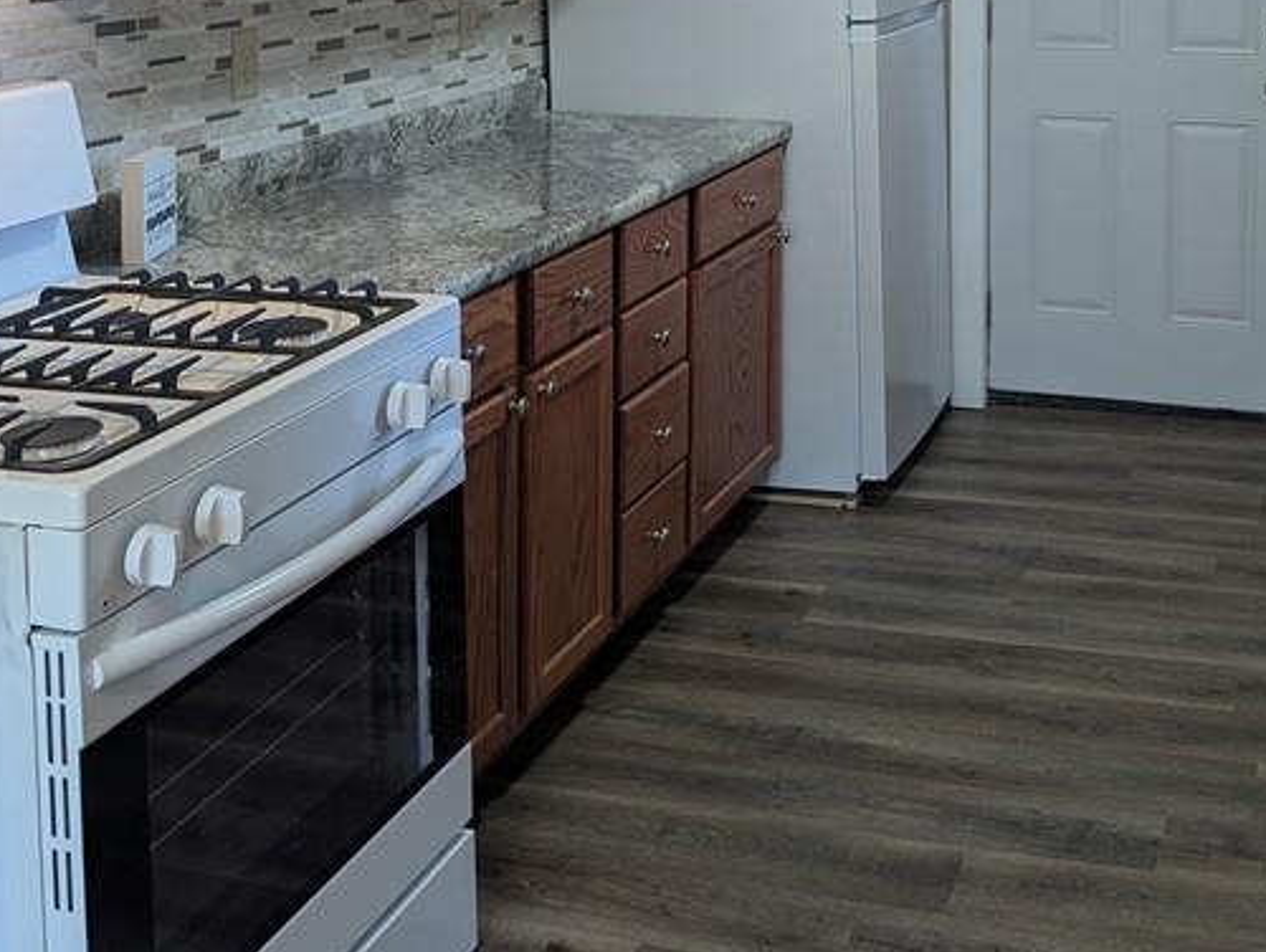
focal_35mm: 49
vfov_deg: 28.0
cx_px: 829
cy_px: 8
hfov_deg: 38.5
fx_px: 1794
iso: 50
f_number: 1.85
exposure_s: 1/30
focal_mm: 6.81
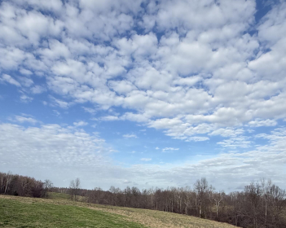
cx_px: 142
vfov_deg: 52.6
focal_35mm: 26
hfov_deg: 66.1
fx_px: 220
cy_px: 169
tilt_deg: +7.5
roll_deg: -3.6
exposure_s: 1/2024
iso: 50
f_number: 2.2
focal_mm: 2.22
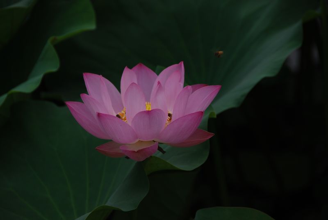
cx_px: 164
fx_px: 2737
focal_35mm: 300
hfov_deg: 6.9
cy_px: 110
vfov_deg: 4.6
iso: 100
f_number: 5.6
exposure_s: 1/250
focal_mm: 200
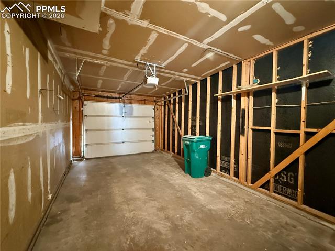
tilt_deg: -1.4
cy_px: 126
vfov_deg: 85.6
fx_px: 135
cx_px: 168
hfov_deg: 102.1
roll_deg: +0.1
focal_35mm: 14
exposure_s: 1/30
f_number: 2.2
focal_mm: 2.22
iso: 1250
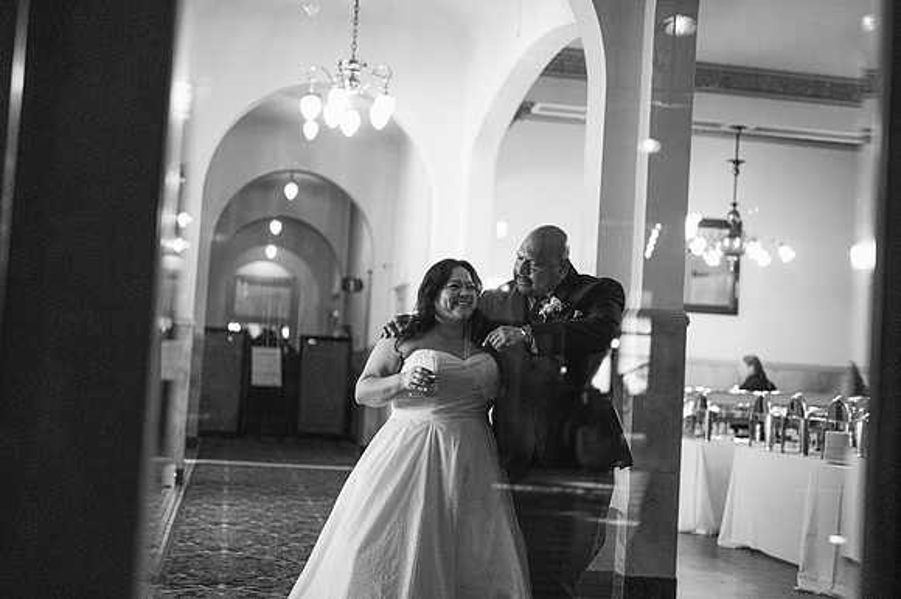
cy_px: 300
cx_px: 450
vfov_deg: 27.0
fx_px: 1251
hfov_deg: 39.6
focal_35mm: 50
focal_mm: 50
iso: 6400
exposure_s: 1/1250
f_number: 1.8
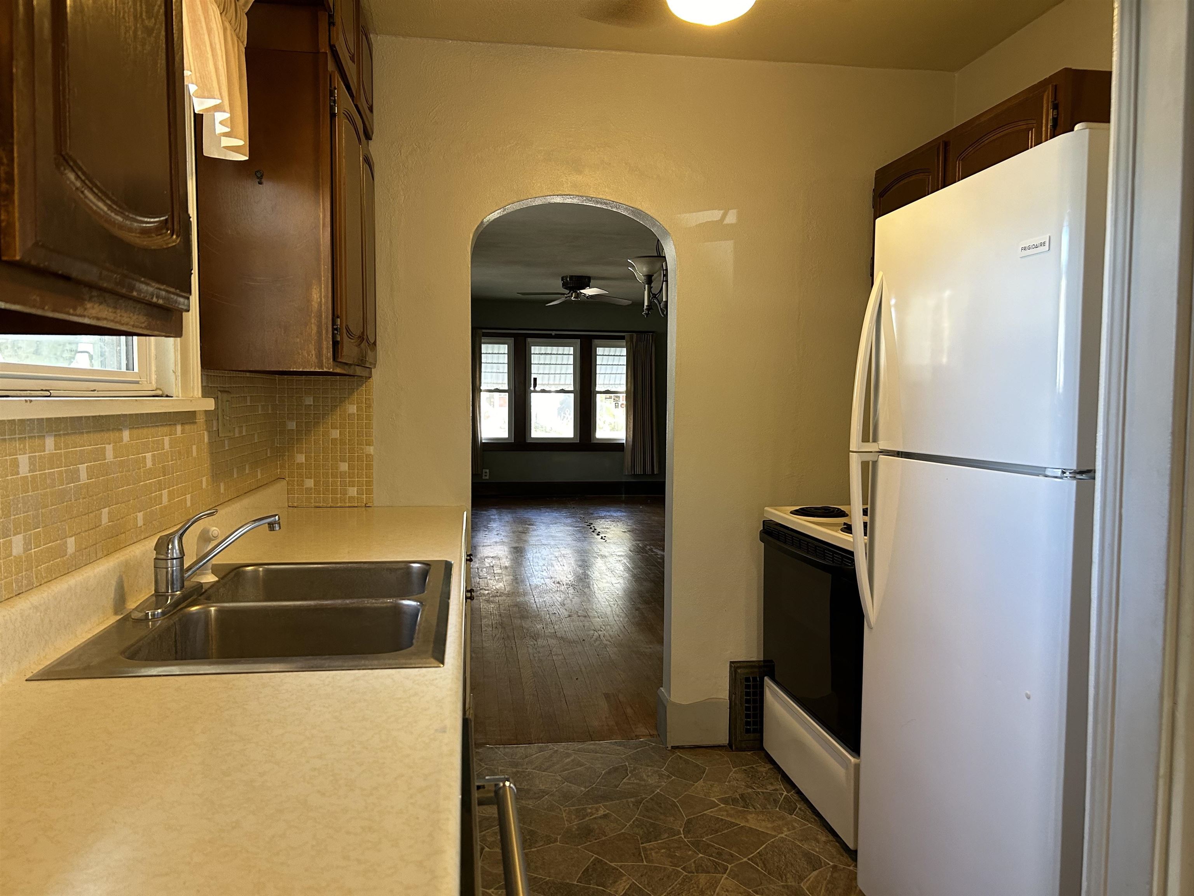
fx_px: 897
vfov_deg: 53.1
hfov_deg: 67.3
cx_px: 597
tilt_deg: -3.1
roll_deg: -0.5
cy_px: 448
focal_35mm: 26
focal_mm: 5.7
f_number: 1.5
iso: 160
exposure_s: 1/60
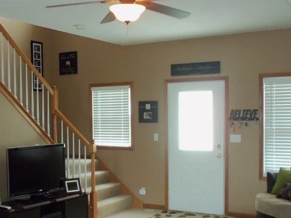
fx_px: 437
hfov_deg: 36.8
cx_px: 133
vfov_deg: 27.9
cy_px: 143
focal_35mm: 52
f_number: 3.7
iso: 250
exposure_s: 1/30
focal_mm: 6.7
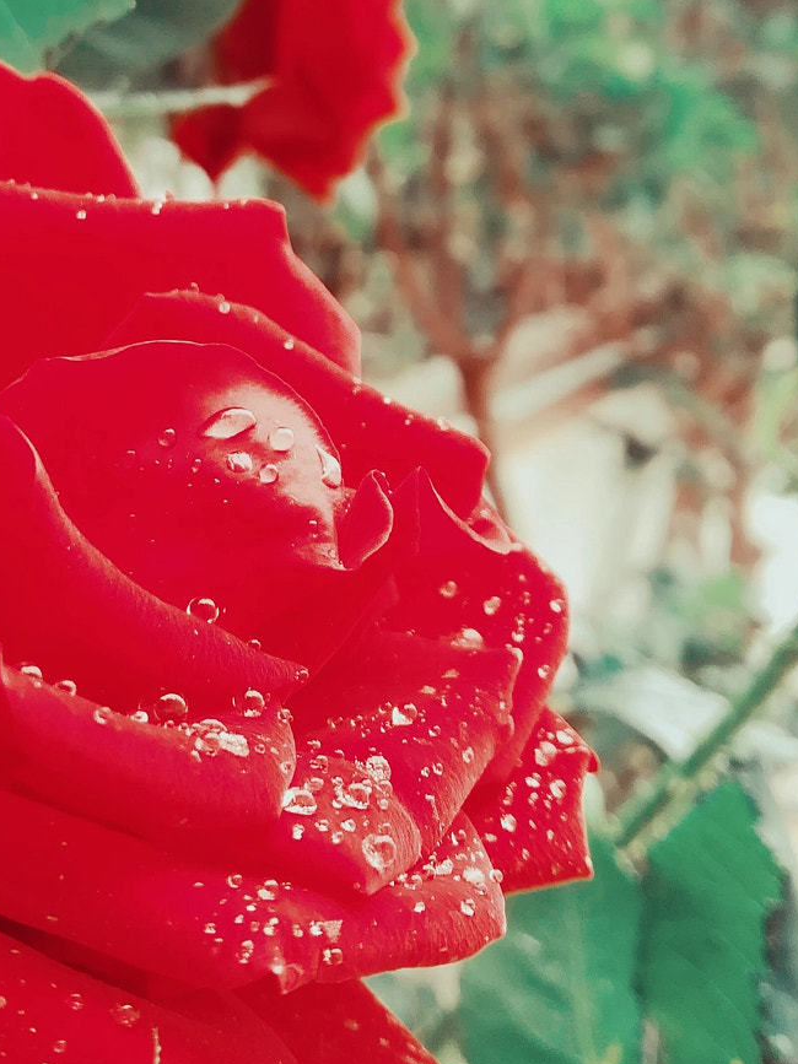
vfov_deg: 39.0
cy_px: 312
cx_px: 254
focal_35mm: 48
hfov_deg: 30.0
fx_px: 1476
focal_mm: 3.83
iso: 64
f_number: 2.2
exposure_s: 1/100
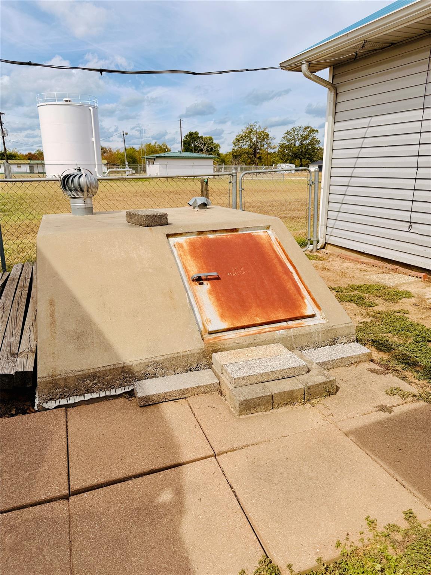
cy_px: 288
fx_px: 398
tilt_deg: -15.5
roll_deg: -0.3
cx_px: 216
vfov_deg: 71.6
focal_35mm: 24
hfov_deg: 56.8
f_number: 1.78
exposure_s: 1/7353
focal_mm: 6.76
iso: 80
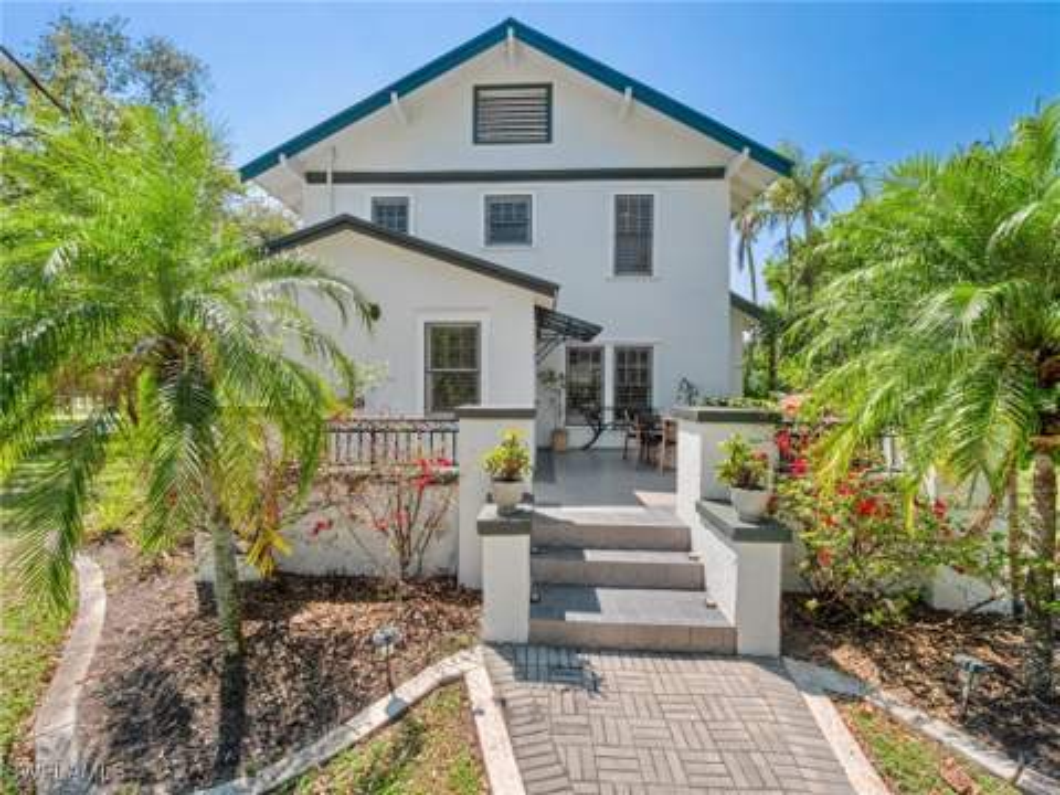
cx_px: 530
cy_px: 398
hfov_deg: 102.1
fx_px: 429
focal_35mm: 14
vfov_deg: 85.7
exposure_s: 1/400
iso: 200
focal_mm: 7
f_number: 7.1
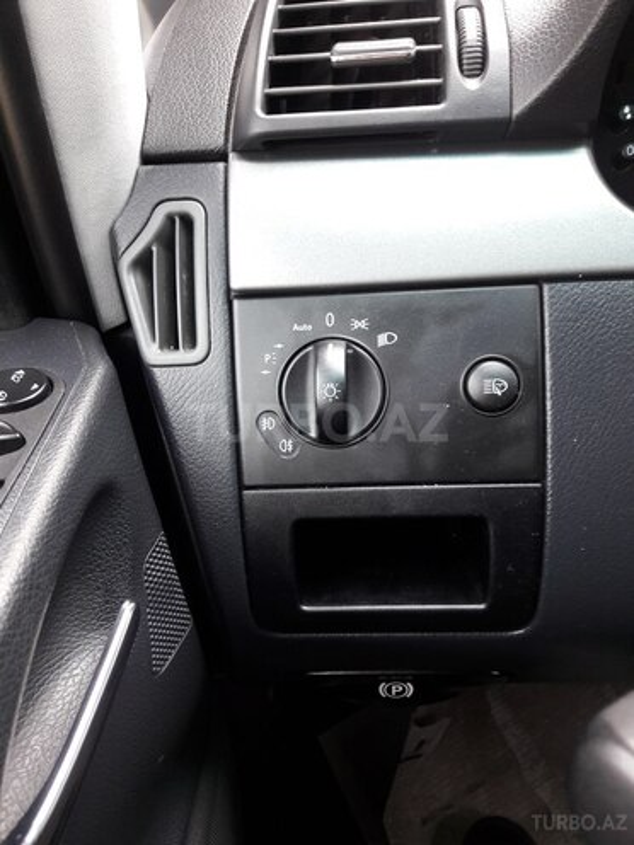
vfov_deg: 63.4
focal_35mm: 28
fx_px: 684
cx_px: 317
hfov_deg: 49.7
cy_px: 422
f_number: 1.9
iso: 64
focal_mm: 3.7
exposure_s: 1/33
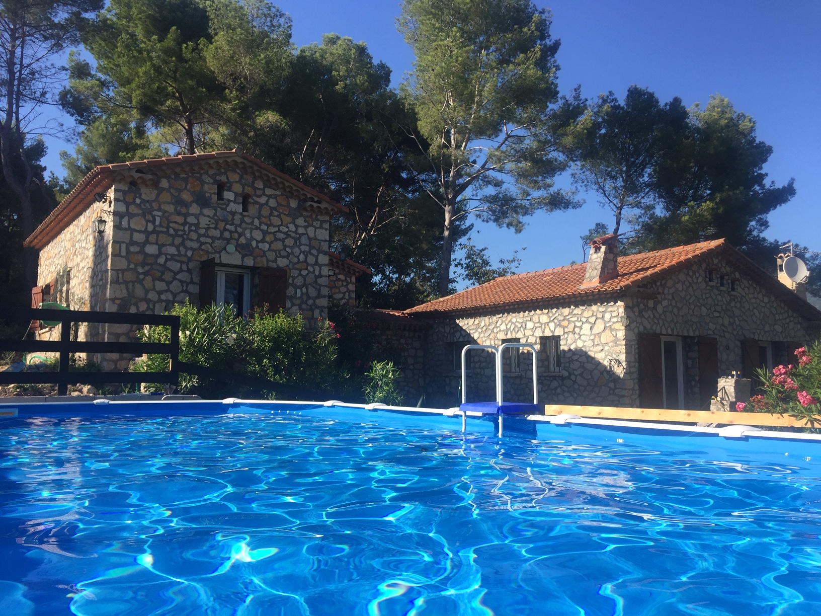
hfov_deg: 61.7
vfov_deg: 48.2
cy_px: 308
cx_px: 410
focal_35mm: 29
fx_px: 688
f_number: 2.2
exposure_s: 1/1276
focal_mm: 4.15
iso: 32
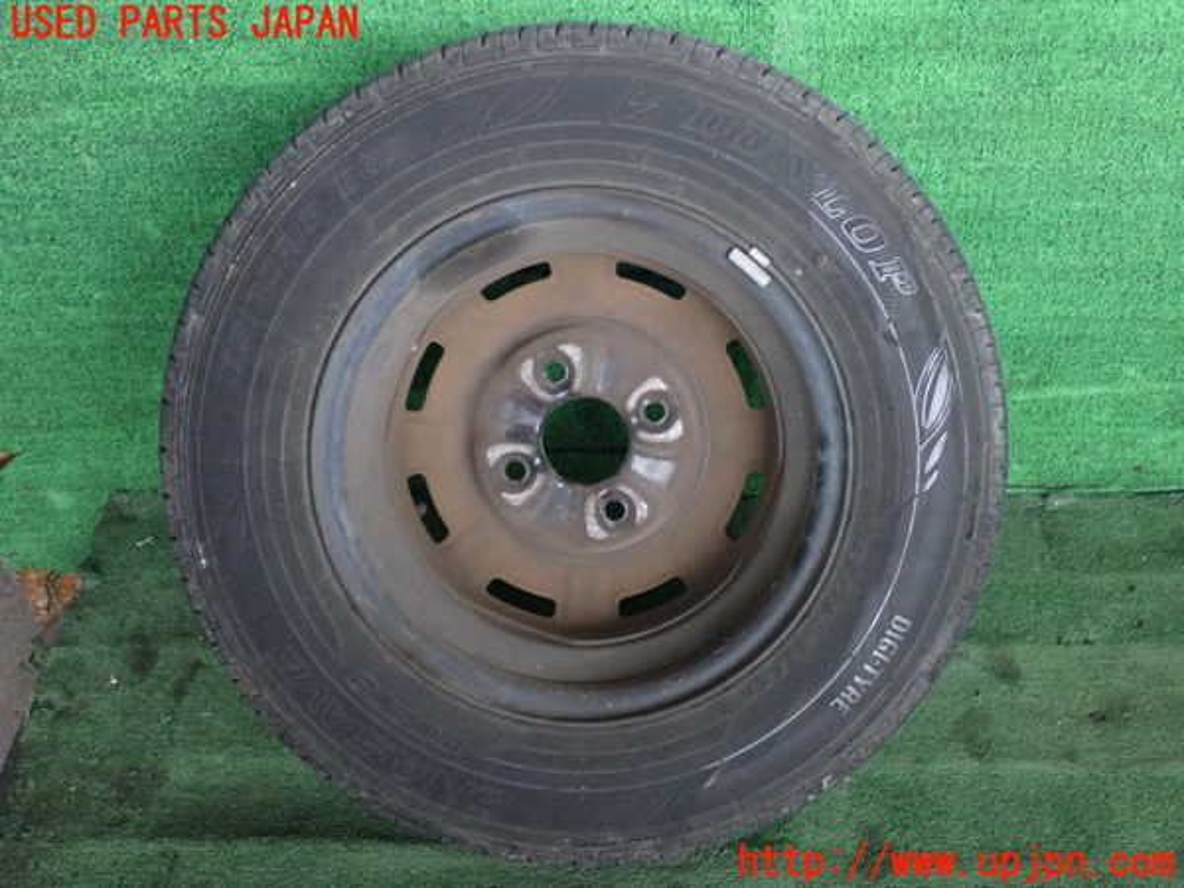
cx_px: 592
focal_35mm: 41
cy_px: 444
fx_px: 1402
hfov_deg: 45.8
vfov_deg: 35.1
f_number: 2.8
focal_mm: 7.31
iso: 1000
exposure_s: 1/125
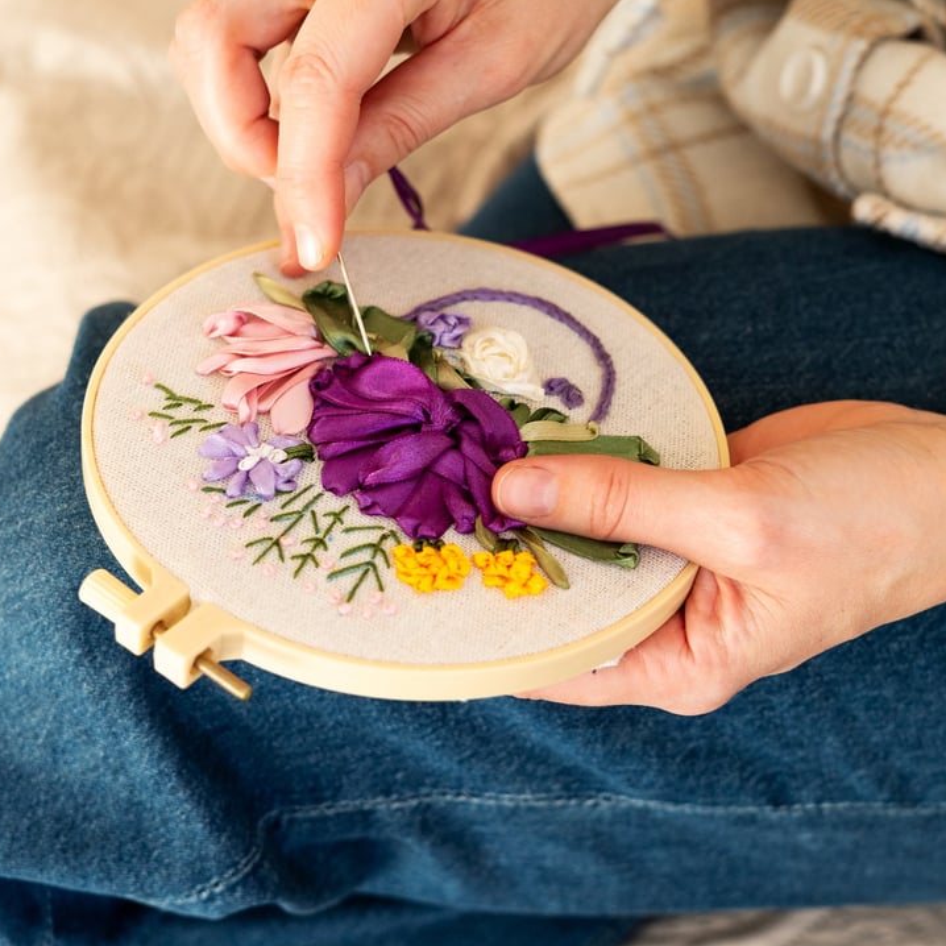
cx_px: 516
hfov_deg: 24.3
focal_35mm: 71
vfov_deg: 24.3
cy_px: 462
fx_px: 2195
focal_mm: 50
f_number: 3.5
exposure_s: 1/100
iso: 500
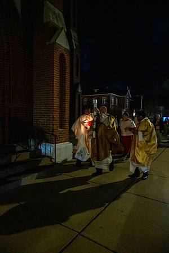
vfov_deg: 73.7
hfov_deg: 53.1
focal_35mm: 24
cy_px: 126
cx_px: 84
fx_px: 169
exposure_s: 1/40
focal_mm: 24
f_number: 6.3
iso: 8000
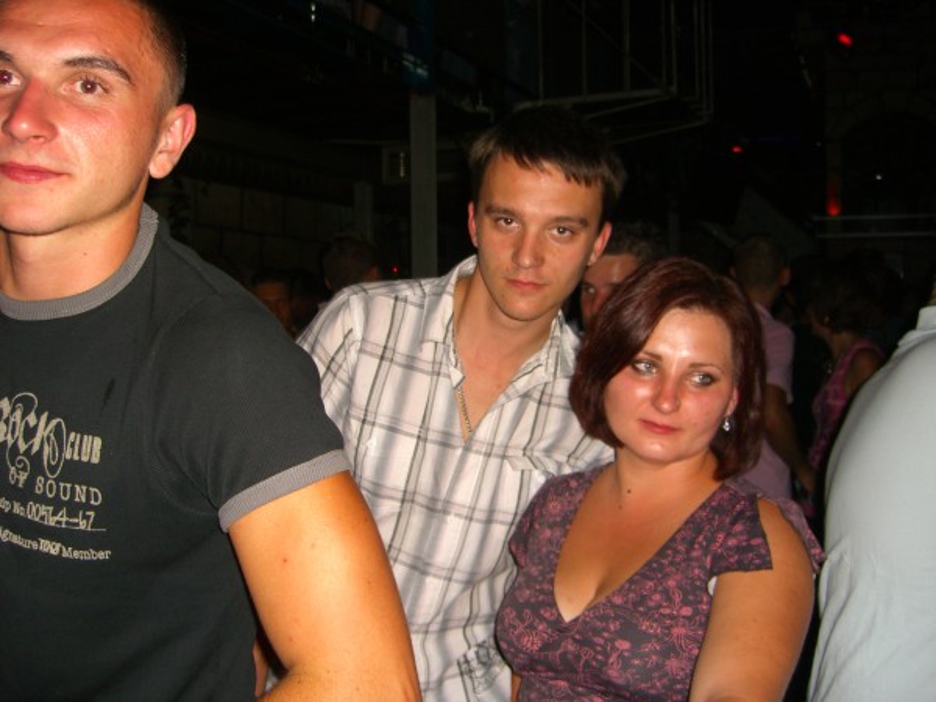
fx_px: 1028
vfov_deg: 37.7
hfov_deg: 49.0
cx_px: 468
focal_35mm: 38
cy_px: 351
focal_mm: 7.9
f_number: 2.8
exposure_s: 1/60
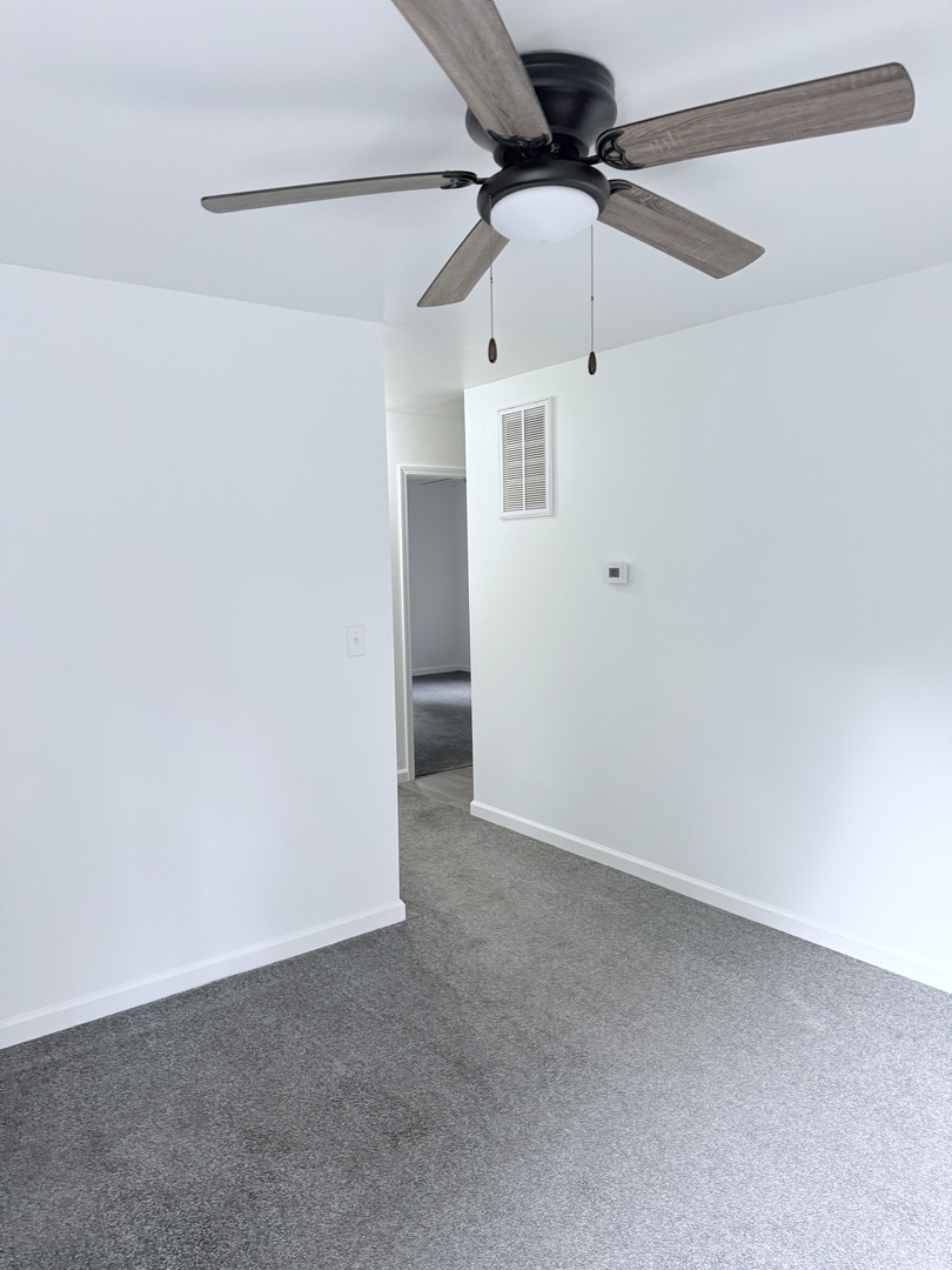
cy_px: 635
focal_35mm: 24
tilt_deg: -5.2
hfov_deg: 56.8
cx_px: 476
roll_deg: +0.7
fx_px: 880
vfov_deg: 71.6
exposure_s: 1/96
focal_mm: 6.76
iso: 200
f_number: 1.78
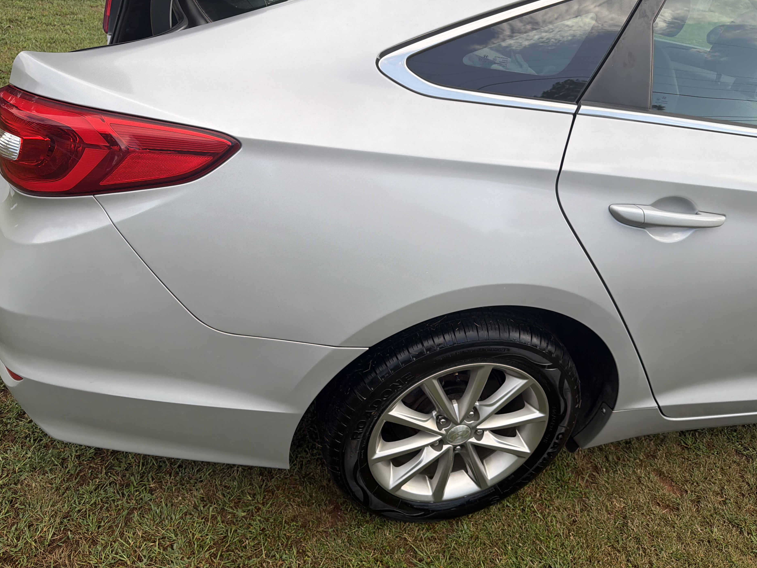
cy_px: 266
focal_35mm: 26
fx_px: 569
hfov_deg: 67.3
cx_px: 376
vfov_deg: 53.0
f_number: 1.78
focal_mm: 6.76
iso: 80
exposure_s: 1/1314
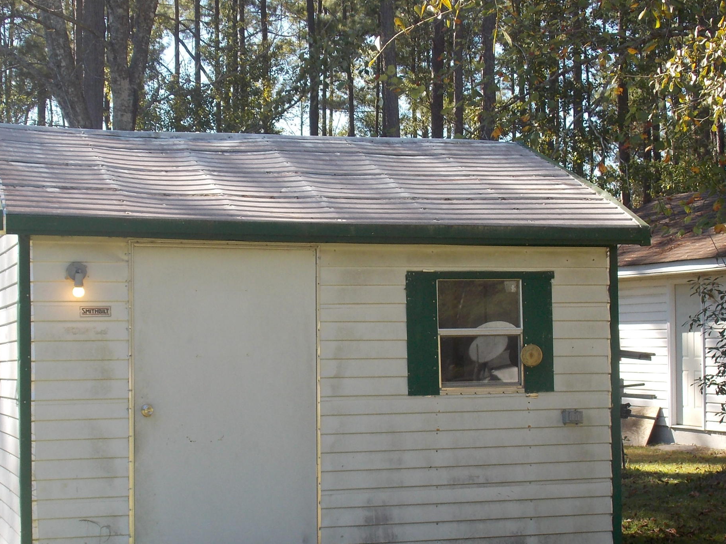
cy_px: 376
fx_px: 1405
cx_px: 335
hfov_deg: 29.0
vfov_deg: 21.8
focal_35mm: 67
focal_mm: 7.3
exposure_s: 1/200
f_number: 3.6
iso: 80
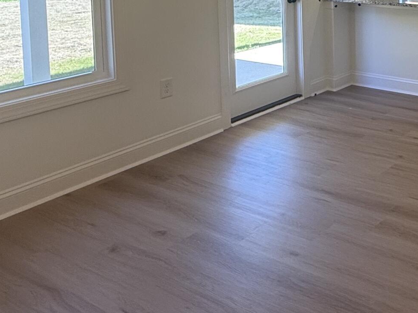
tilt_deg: -3.8
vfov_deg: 30.3
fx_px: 519
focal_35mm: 43
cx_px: 455
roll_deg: +0.2
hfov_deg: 37.1
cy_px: -25
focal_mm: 2.22
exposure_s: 1/120
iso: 80
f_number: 2.2
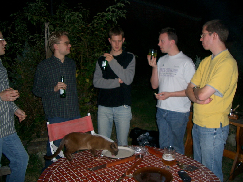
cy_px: 91
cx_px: 122
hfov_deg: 52.6
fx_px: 246
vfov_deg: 40.7
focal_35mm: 35
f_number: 2.6
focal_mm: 5.8
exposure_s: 1/40
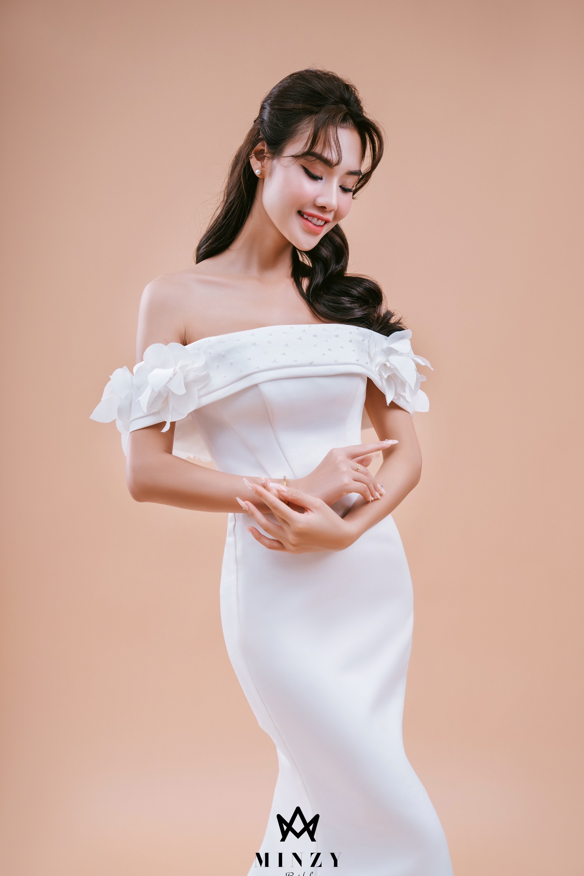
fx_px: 1655
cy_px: 449
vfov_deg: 29.7
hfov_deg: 20.0
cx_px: 298
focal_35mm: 68
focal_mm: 65
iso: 200
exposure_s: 1/160
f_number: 3.2
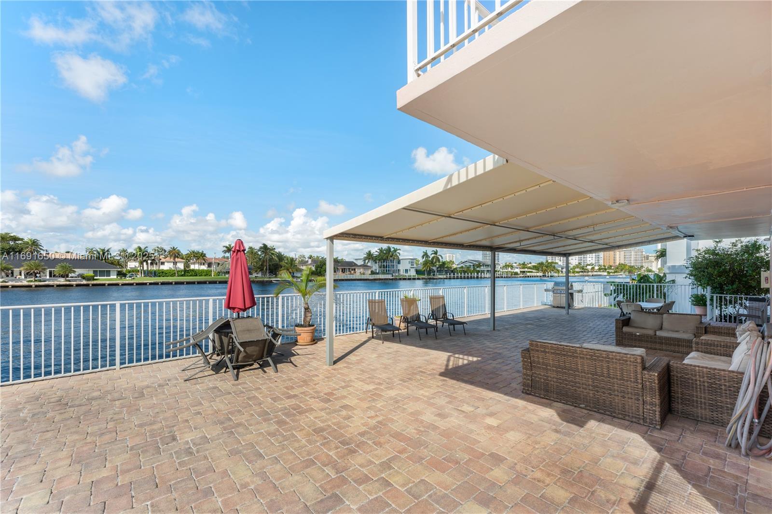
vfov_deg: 81.2
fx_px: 300
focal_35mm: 14
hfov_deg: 104.3
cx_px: 386
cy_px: 257
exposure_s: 1/125
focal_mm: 14
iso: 64
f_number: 11
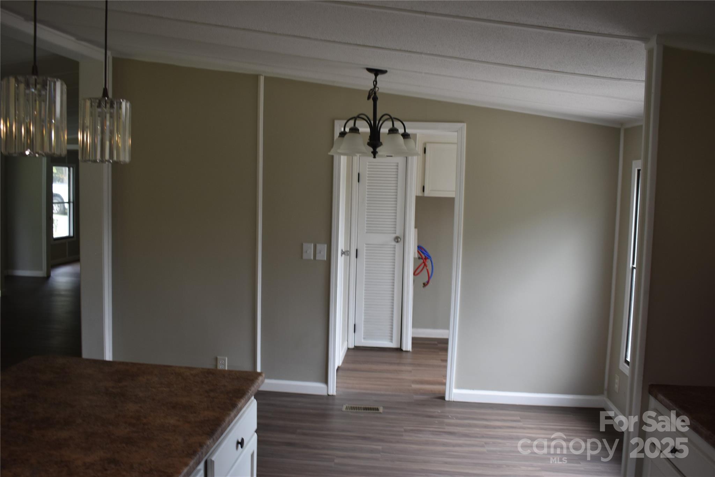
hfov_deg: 57.2
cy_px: 238
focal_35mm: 33
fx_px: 655
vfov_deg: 40.0
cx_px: 358
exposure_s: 1/100
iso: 400
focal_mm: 22
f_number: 5
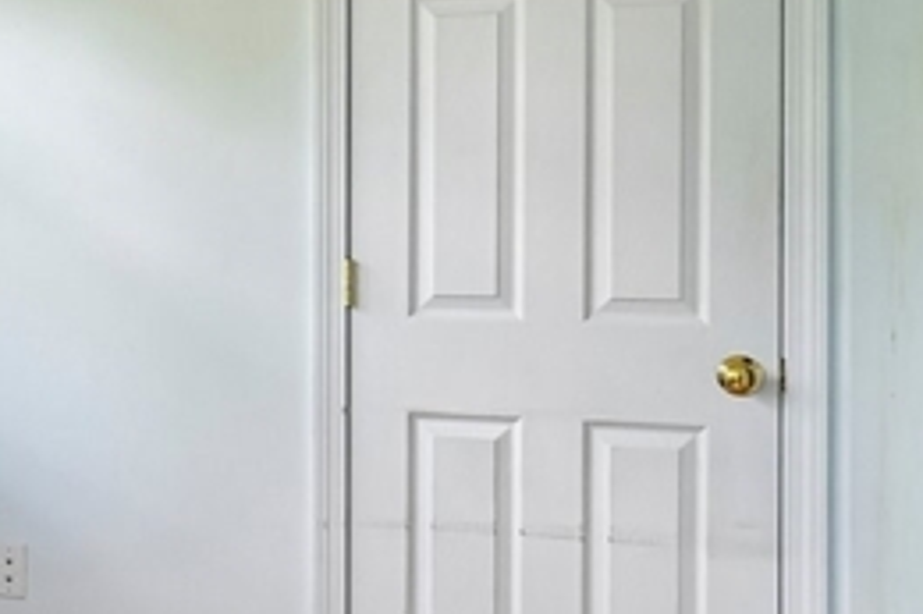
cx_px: -202
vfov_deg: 21.5
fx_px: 1614
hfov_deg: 27.7
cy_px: 250
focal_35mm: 63
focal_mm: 16
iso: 400
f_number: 8
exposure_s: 1/80
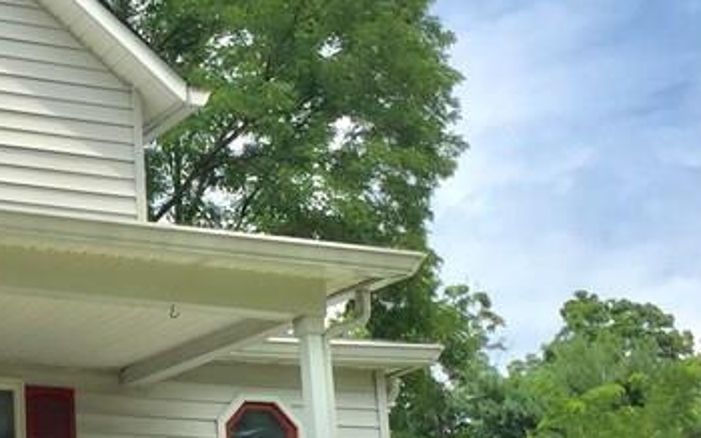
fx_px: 1720
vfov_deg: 14.3
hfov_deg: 21.6
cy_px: 446
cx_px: -106
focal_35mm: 90
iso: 32
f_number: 2.2
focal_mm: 4.15
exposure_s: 1/1883
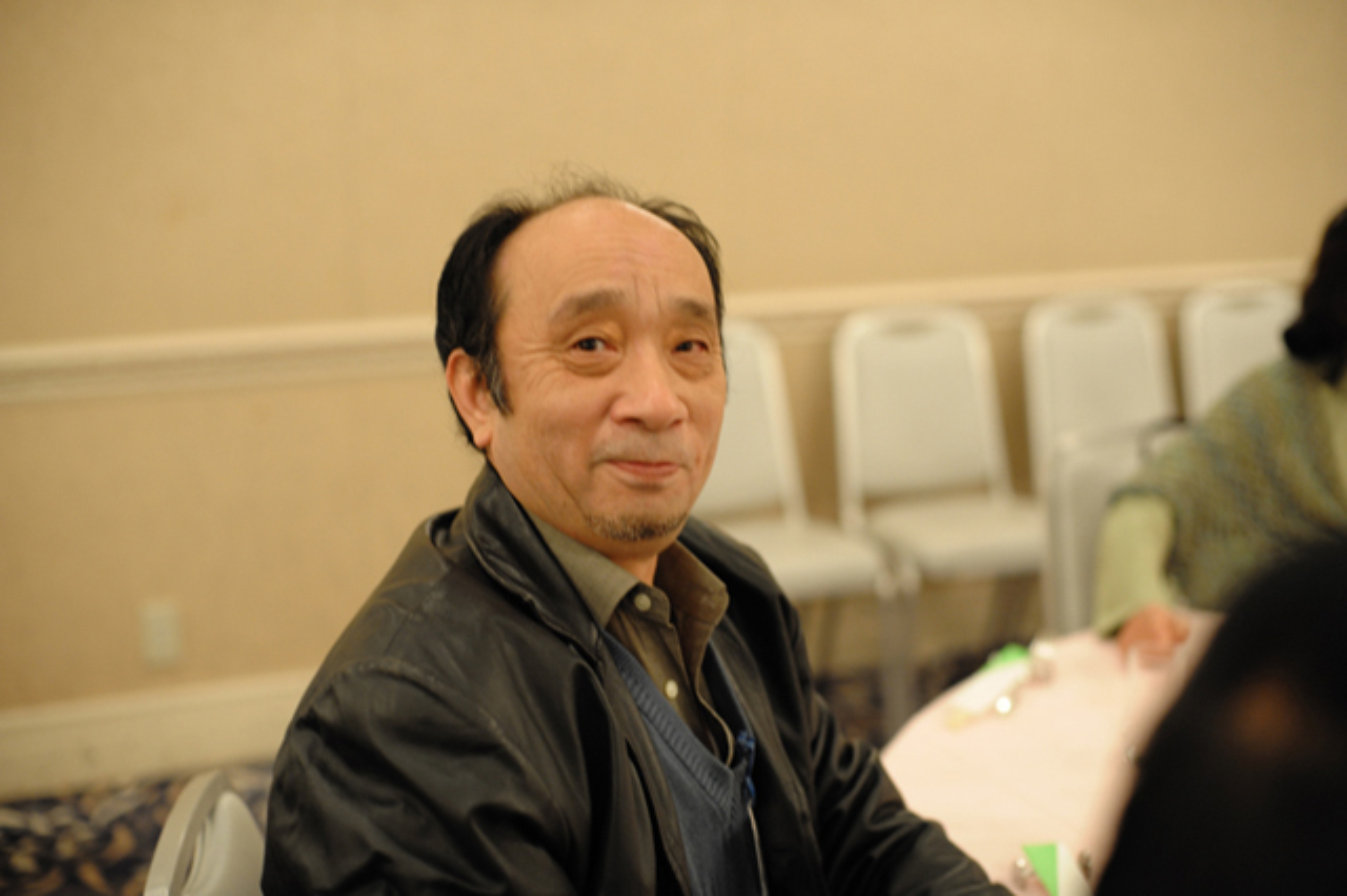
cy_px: 448
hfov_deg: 39.6
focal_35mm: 50
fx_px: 1870
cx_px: 674
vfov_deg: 27.0
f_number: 2.8
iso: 1600
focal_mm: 50
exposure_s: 1/100
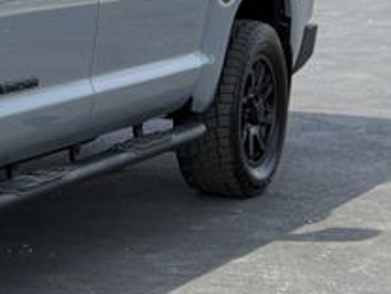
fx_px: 1672
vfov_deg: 10.0
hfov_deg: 12.6
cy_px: 34
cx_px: -209
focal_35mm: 148
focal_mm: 6.76
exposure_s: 1/1883
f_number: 1.78
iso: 64
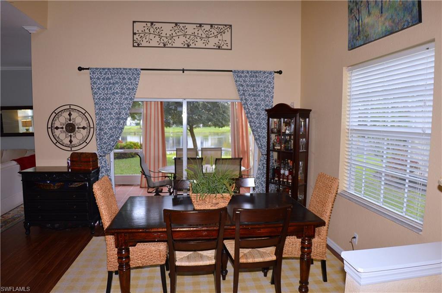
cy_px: 146
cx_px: 221
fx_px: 276
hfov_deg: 77.4
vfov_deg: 56.0
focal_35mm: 22
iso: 200
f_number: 3.2
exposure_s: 1/200
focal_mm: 15
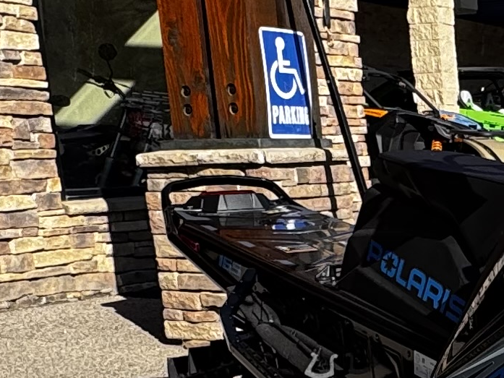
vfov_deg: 17.6
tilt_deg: -14.2
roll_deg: +1.1
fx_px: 1180
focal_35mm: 81
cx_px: 714
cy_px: 421
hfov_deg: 21.1
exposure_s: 1/956
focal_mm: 2.22
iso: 40
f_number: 2.2
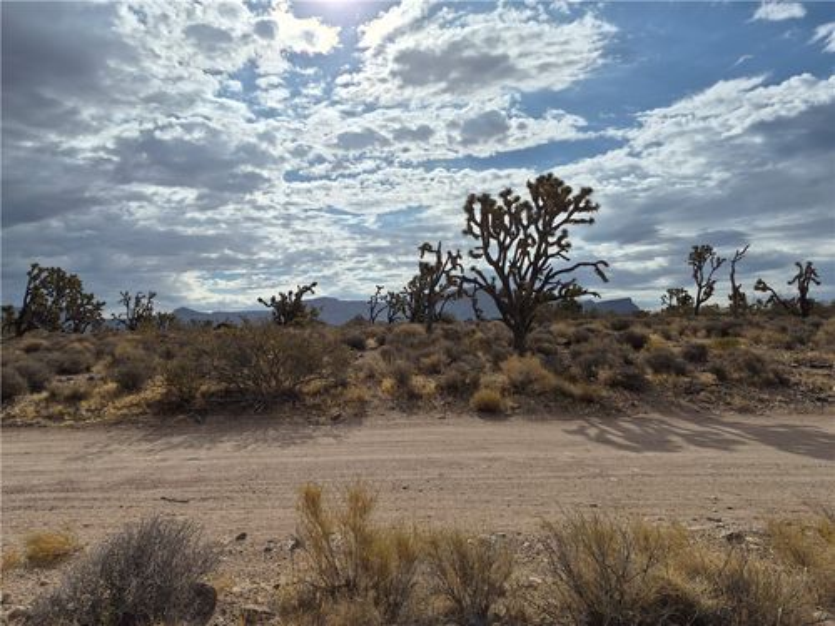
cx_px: 418
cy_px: 313
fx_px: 555
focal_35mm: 23
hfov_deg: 73.9
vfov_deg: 58.9
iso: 25
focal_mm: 5.4
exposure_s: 1/7696
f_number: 1.8
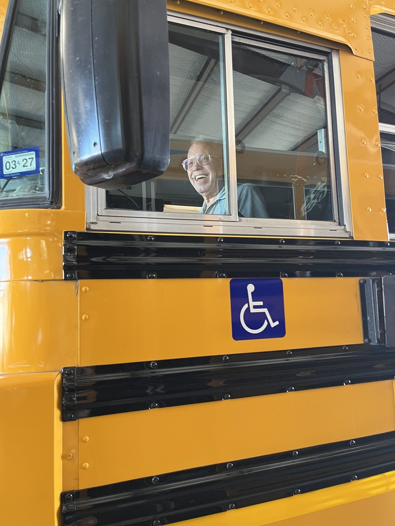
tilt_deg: +5.9
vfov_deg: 67.3
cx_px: 198
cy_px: 263
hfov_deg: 53.1
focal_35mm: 26
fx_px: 396
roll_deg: +1.1
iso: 200
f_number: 1.6
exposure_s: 1/60
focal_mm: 5.1
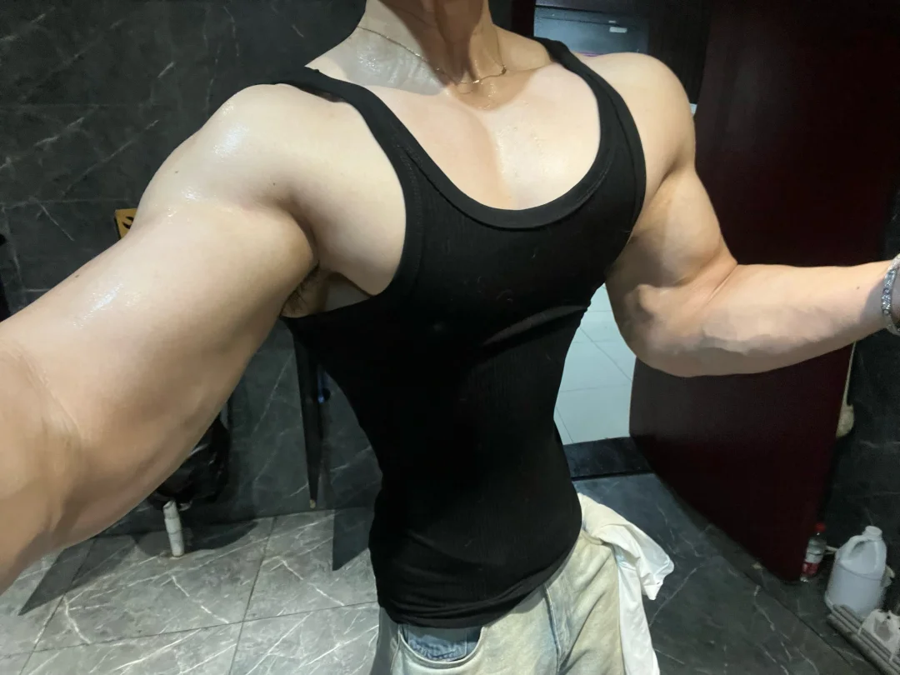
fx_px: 676
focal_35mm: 26
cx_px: 450
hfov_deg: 67.3
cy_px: 338
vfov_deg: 53.1
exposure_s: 1/60
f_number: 1.5
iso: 125
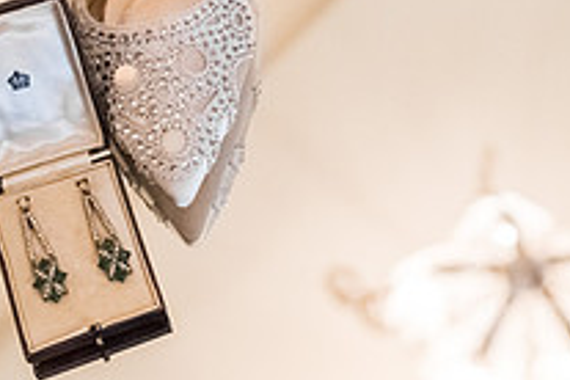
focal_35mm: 93
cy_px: 50
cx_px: 406
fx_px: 1472
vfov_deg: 14.6
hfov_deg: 21.8
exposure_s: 1/125
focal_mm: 31
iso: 2000
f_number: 2.8
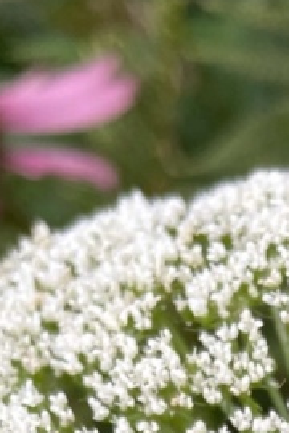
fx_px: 1445
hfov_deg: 11.1
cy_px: 879
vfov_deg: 14.2
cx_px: 401
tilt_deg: -53.6
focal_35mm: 120
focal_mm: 4.2
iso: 40
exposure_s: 1/121
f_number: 1.6
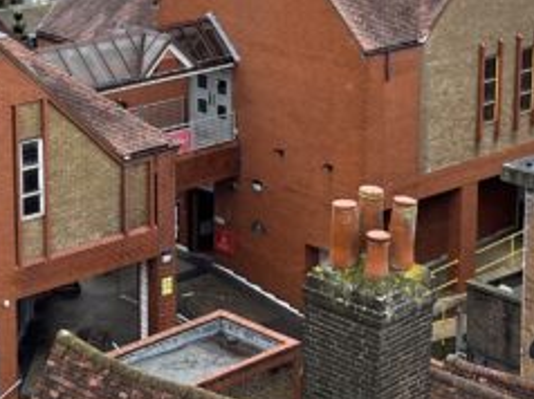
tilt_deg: -12.4
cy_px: -4
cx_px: 179
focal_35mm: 112
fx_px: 1726
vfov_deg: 13.0
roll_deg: -0.5
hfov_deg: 17.5
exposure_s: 1/906
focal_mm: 5.1
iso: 50
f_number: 1.6
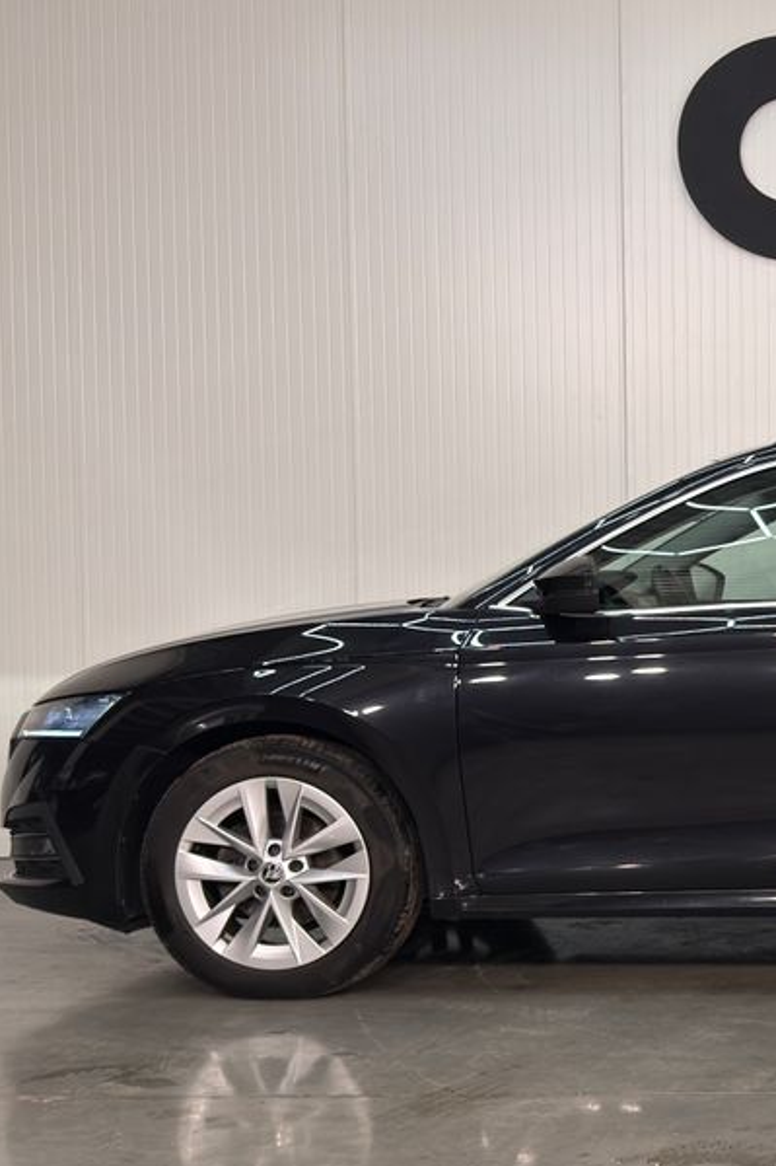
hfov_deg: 20.0
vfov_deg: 31.3
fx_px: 2070
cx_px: 918
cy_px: 712
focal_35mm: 64
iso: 50
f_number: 1.78
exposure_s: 1/100
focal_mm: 6.76
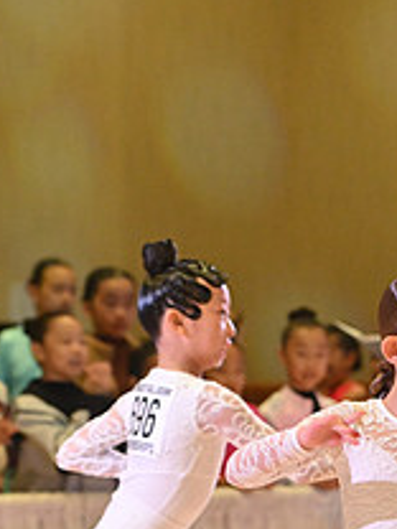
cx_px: 352
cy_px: 661
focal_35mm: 375
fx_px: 5734
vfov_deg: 5.3
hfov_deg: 4.0
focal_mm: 140
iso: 4000
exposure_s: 1/400
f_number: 5.6
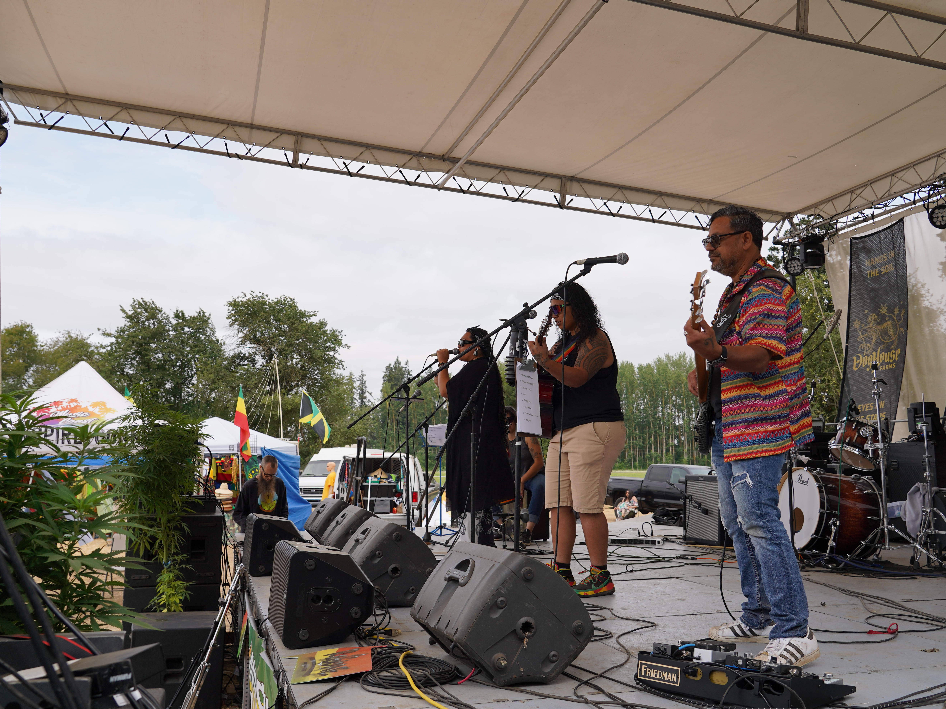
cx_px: 471
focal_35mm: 33
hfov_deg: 55.4
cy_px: 349
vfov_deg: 42.9
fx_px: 902
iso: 100
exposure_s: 1/320
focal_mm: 30
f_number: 5.6
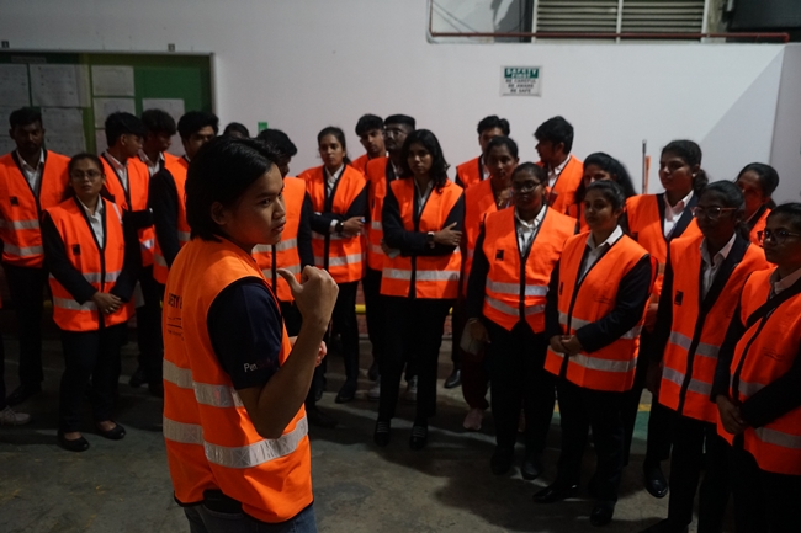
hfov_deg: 55.8
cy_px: 266
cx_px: 400
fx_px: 756
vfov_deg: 38.9
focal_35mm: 34
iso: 3200
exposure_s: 1/160
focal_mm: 34
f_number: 4
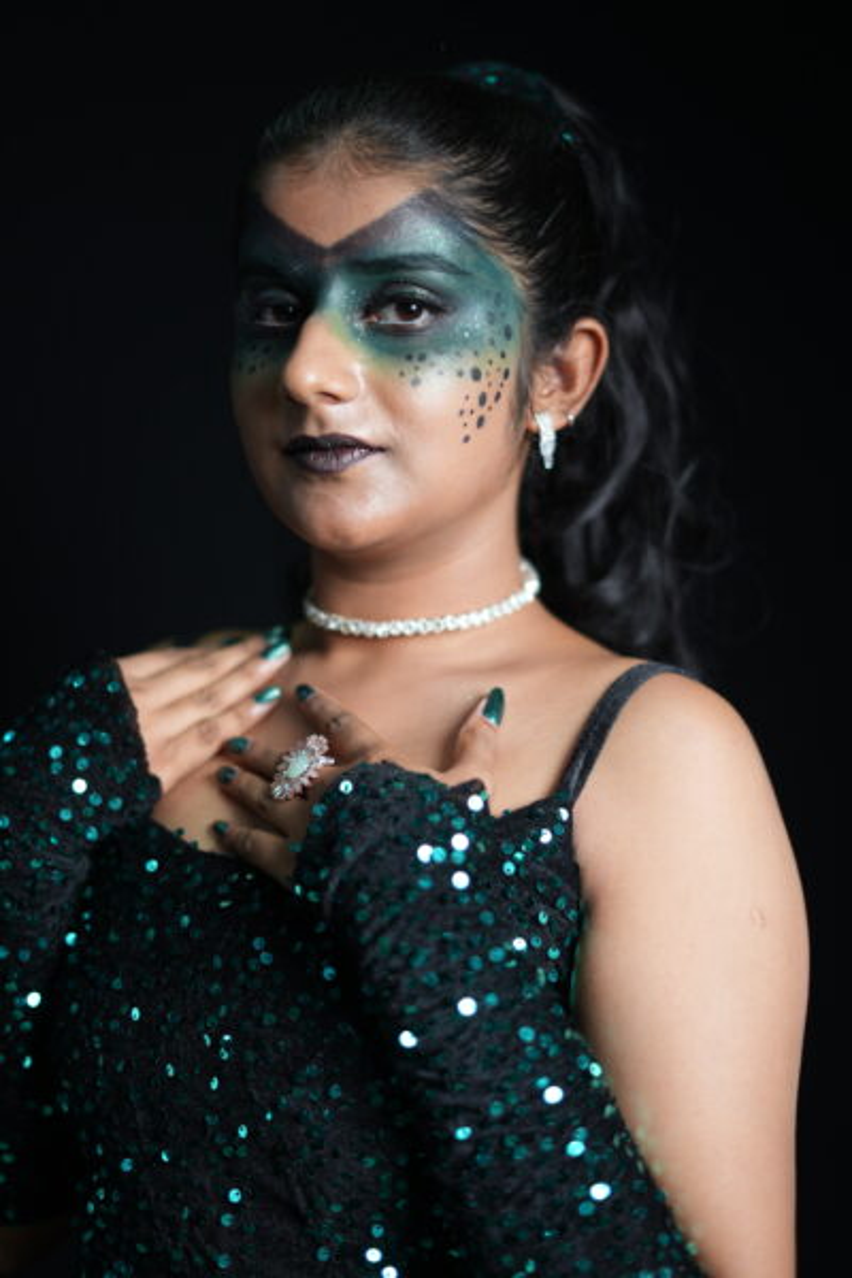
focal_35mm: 50
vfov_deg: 39.6
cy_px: 639
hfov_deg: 27.0
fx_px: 1775
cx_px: 426
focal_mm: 50
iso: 100
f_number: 1.8
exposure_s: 1/200
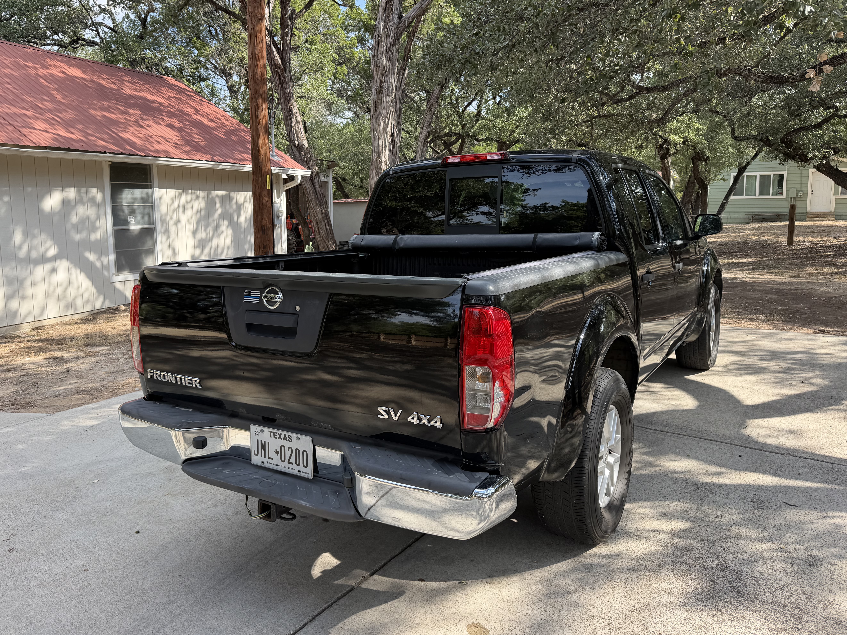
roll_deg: +0.5
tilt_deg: -7.4
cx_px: 407
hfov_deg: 67.3
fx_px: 636
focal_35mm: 26
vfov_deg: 53.0
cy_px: 294
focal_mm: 6.76
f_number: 1.78
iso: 80
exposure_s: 1/909
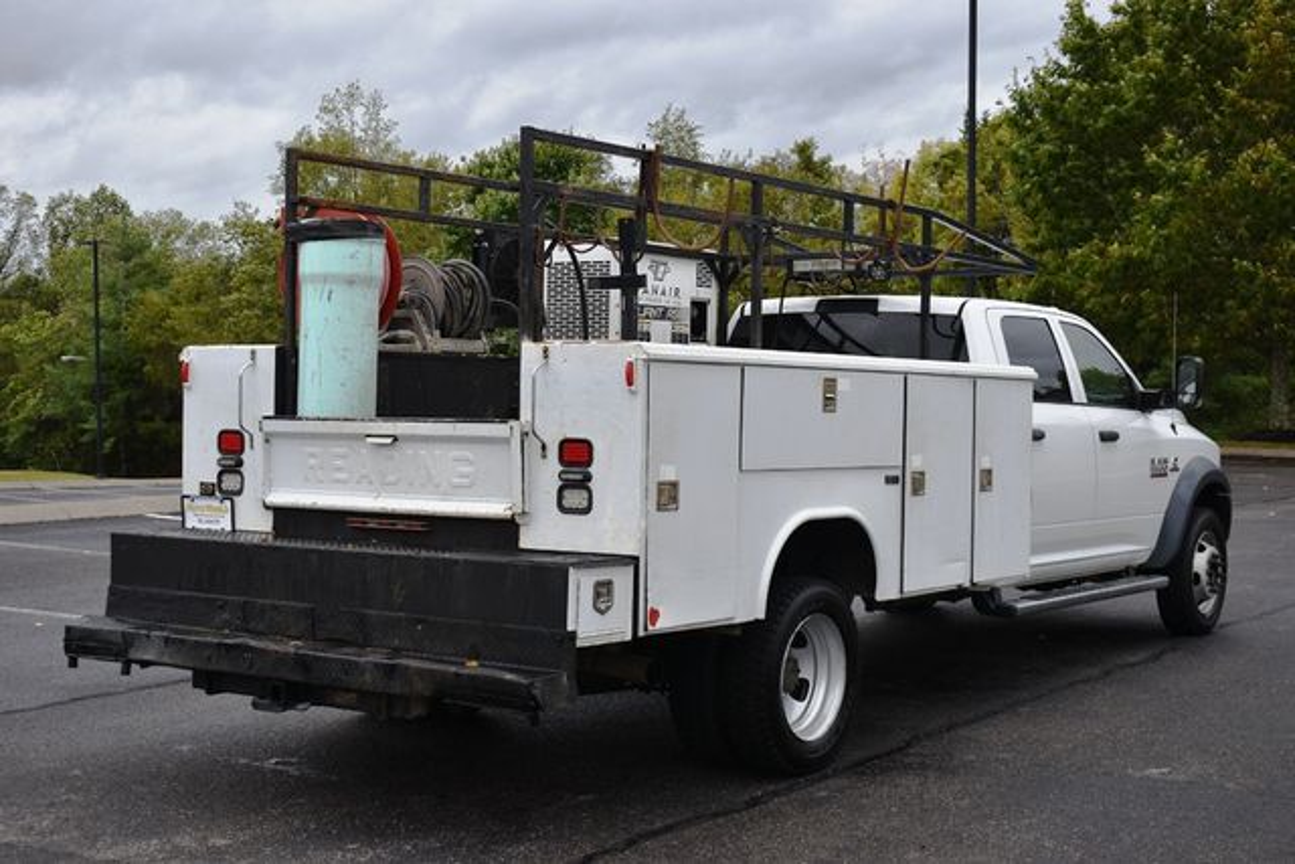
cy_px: 432
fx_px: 1889
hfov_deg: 37.8
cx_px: 648
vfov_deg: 25.8
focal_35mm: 52
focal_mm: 35
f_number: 5.6
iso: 250
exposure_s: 1/250
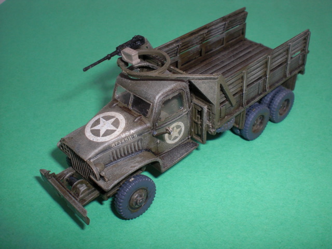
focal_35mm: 38
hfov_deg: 49.0
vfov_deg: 37.7
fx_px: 364
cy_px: 124
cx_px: 166
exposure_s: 1/60
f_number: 5.6
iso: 100
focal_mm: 6.3
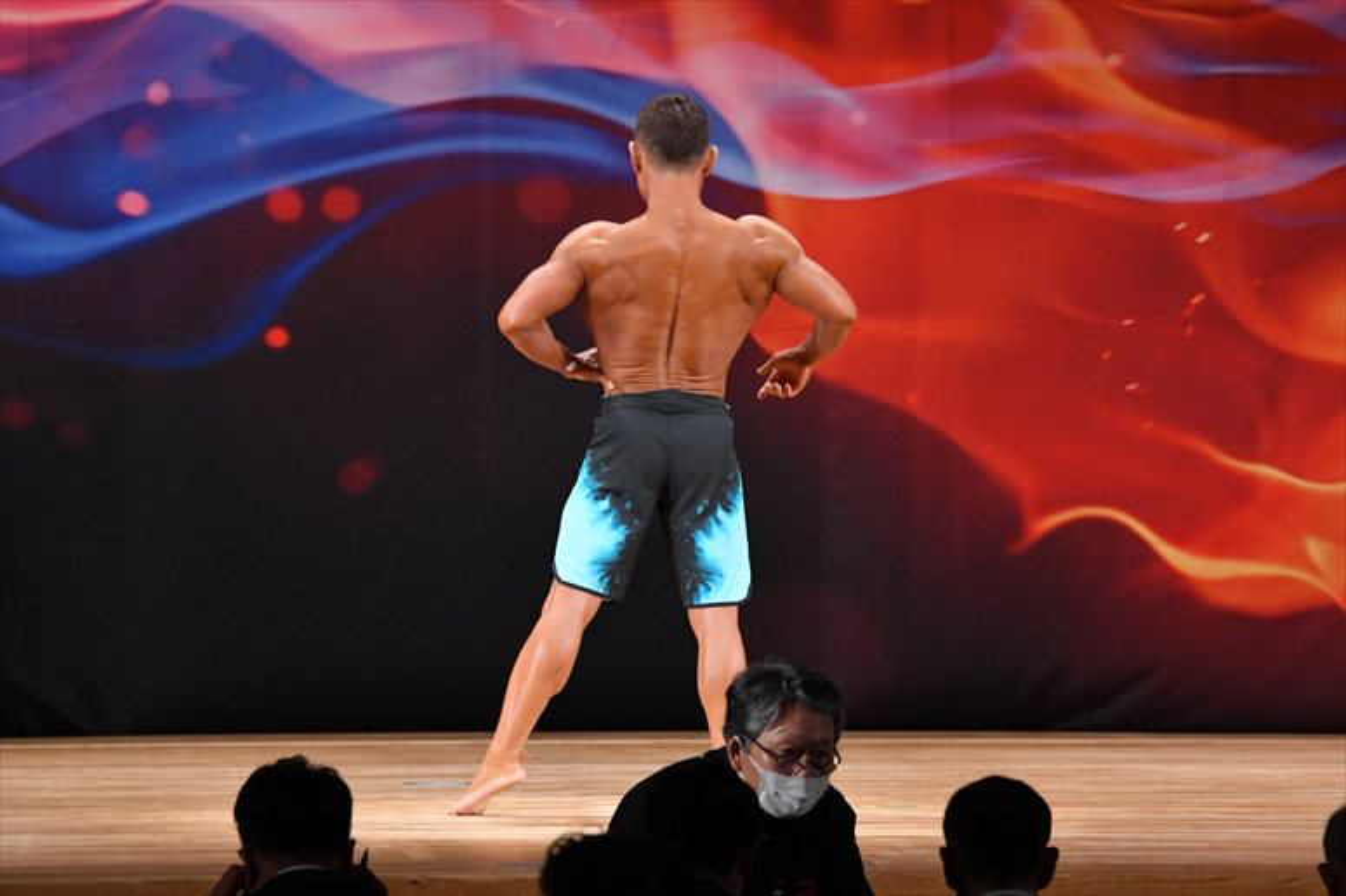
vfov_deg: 5.7
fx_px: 8969
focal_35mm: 240
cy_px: 448
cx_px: 673
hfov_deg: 8.6
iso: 3200
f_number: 5.6
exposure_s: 1/400
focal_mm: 160
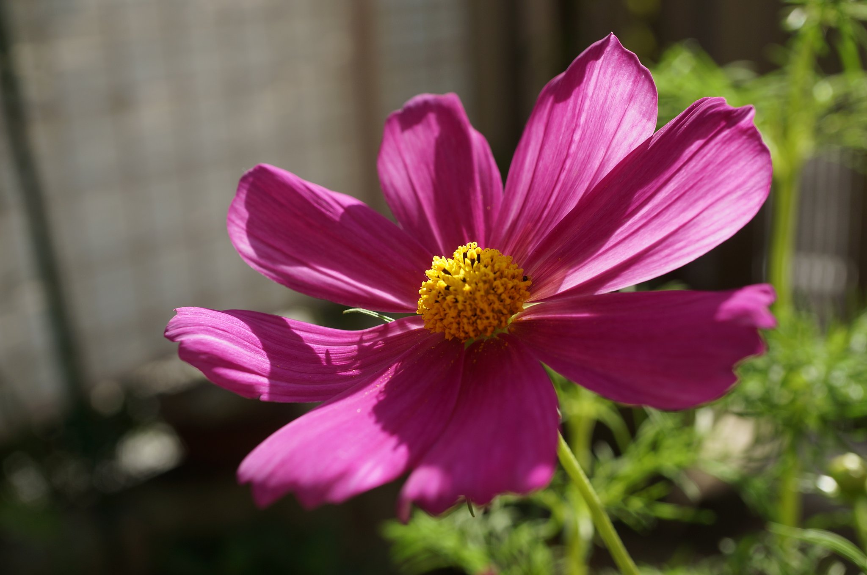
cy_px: 288
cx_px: 434
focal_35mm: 45
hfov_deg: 43.7
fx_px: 1082
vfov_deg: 29.8
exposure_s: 1/320
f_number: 5.6
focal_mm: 30
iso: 100
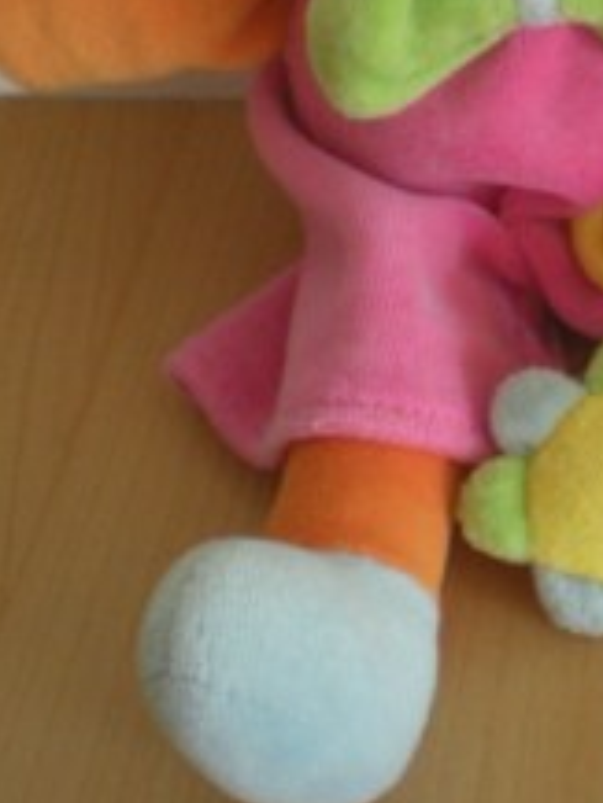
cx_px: 536
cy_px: 56
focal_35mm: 91
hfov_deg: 16.1
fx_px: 2112
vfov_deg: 21.0
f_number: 3.1
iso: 200
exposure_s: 1/28
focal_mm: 6.3
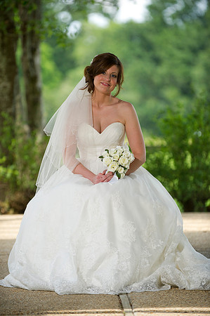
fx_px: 1579
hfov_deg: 7.6
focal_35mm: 180
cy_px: 158
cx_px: 105
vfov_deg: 11.4
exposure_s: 1/800
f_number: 2.8
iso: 500
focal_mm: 180
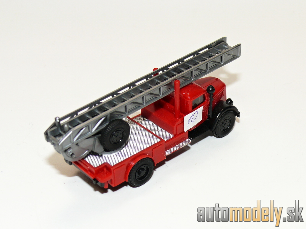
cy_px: 114
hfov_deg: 25.7
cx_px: 153
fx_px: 672
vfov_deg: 19.4
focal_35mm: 76
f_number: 4
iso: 100
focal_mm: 11.6
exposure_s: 1/30
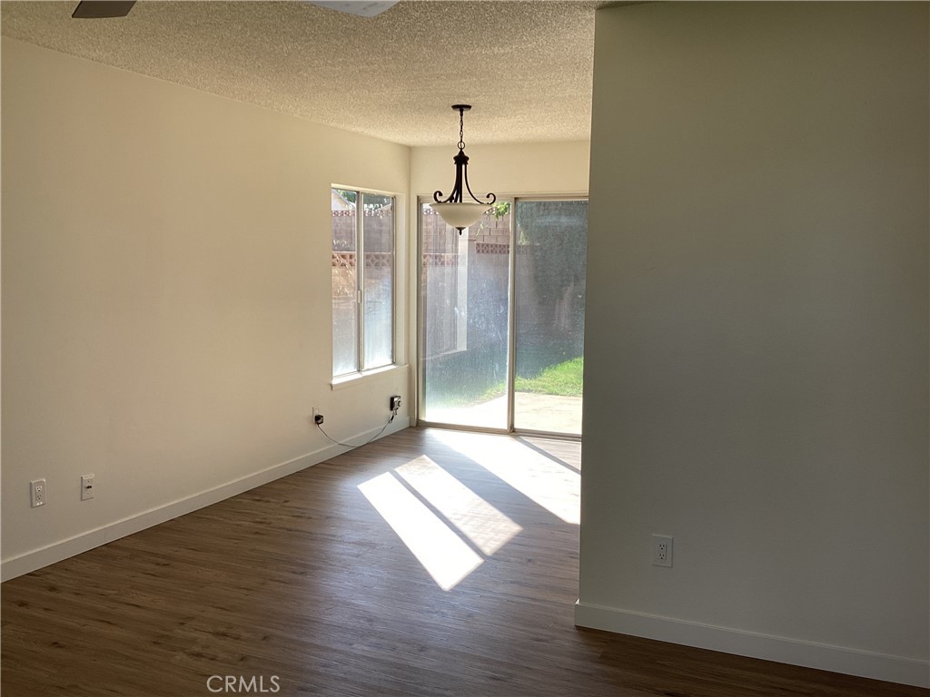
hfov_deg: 58.4
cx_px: 465
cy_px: 348
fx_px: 833
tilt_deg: -6.8
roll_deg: -0.3
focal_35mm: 31
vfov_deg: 45.4
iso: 40
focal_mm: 3.3
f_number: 2.4
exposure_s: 1/120
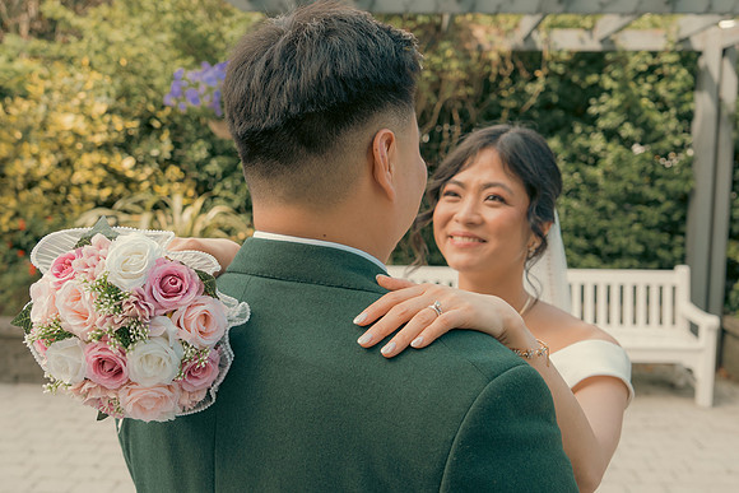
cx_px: 370
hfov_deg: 53.1
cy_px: 246
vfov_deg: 36.9
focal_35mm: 36
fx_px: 739
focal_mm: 24
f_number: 3.5
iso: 125
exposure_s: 1/160
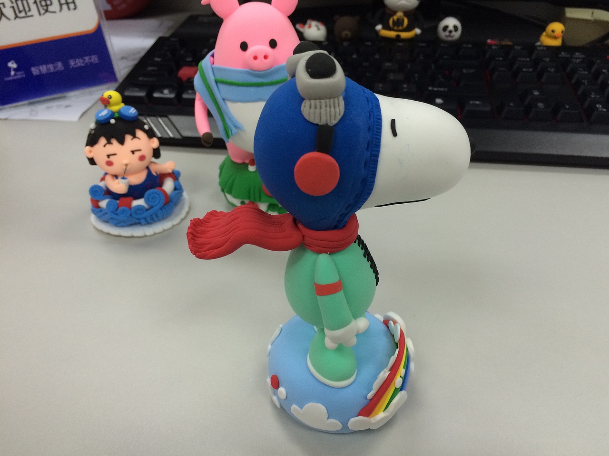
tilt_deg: -37.4
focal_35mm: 29
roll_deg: +0.9
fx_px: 510
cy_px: 228
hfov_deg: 61.7
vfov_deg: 48.2
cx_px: 304
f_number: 2.2
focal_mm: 4.15
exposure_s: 1/33
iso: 80
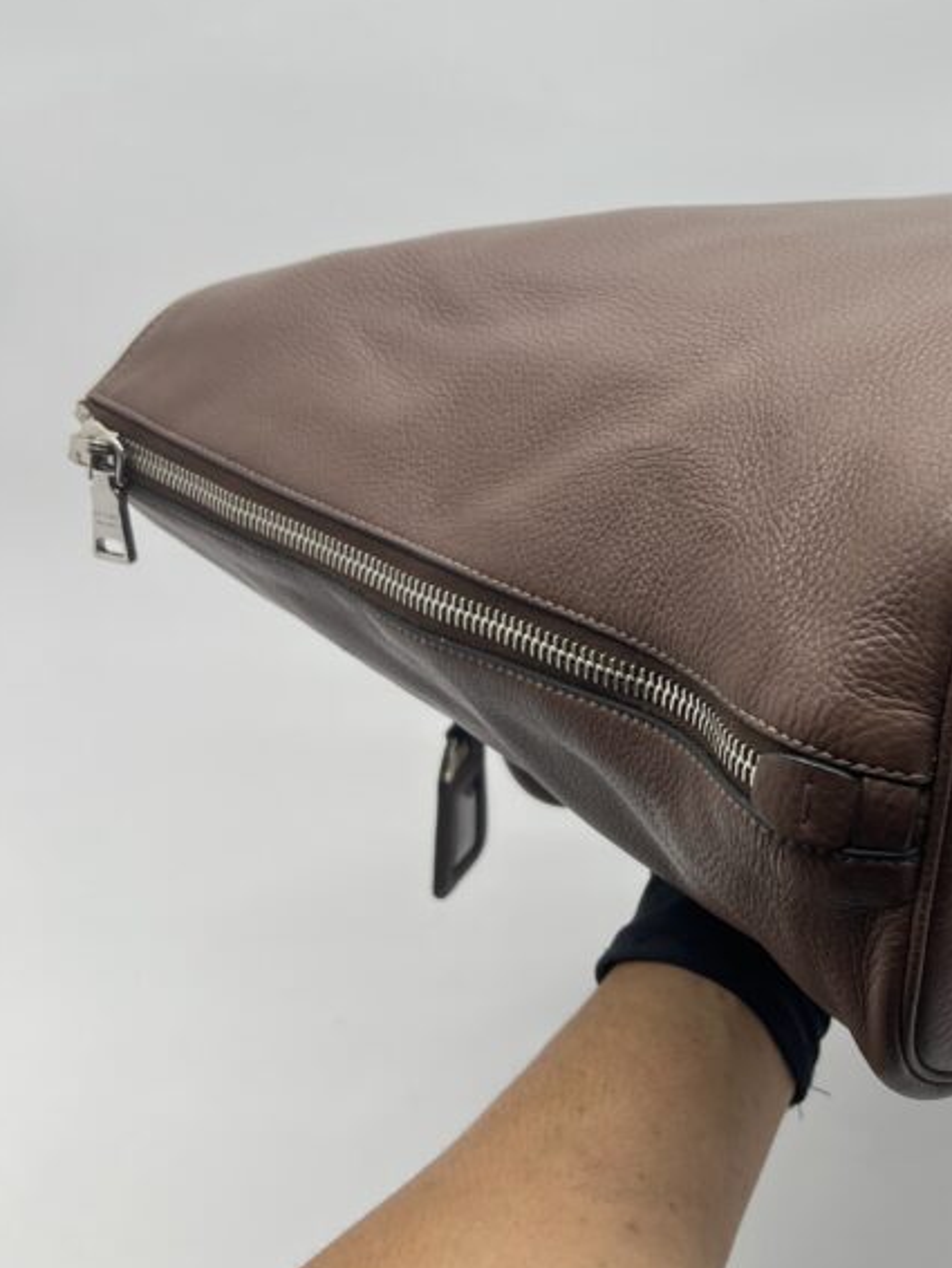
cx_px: 849
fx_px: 1722
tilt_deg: -26.9
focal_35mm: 47
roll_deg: +1.6
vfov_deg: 40.3
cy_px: 540
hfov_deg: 29.7
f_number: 1.5
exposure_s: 1/100
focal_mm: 5.7
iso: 40
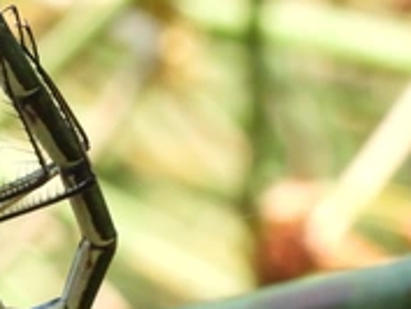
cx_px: -165
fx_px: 3648
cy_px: 0
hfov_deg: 6.4
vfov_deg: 4.8
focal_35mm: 307
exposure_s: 1/200
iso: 400
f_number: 5.6
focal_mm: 15.2
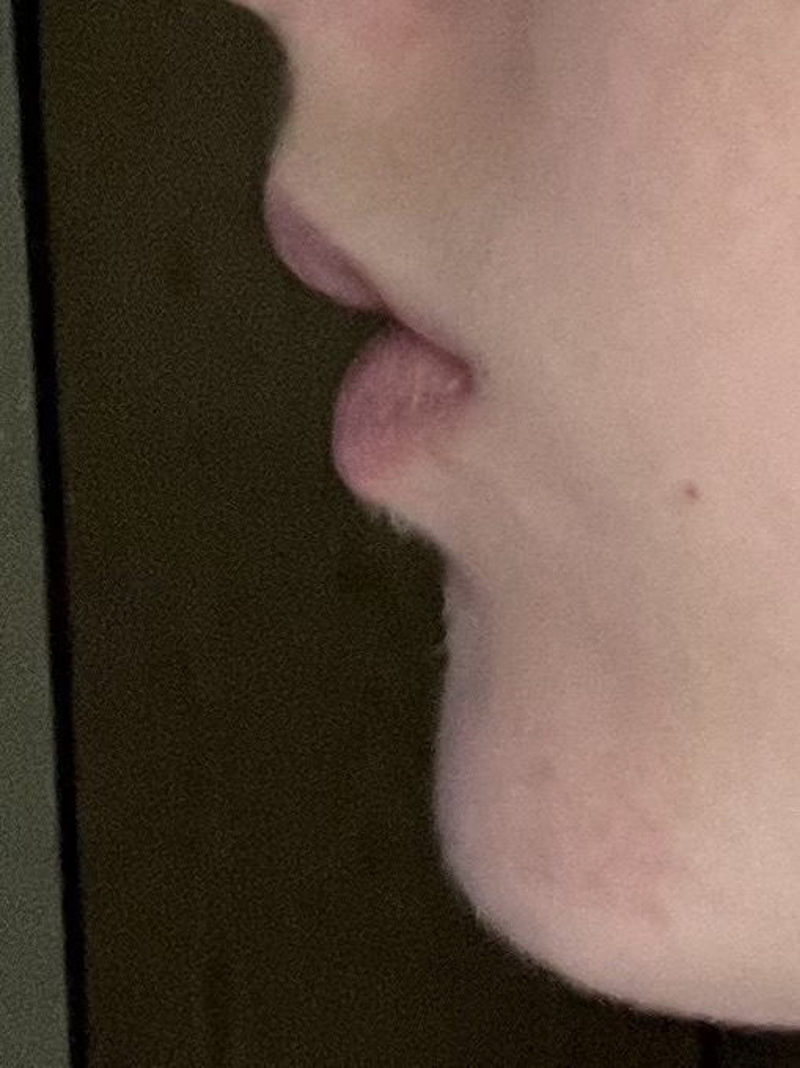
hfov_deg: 46.8
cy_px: 534
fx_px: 925
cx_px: 400
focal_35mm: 30
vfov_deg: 60.0
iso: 400
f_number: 2.2
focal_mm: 2.71
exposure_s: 1/30
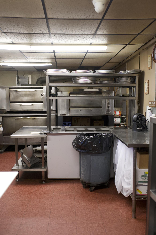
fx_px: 228
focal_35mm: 35
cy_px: 118
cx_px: 78
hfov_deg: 37.8
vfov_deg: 54.5
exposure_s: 1/400
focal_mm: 35
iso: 3600
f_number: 3.5
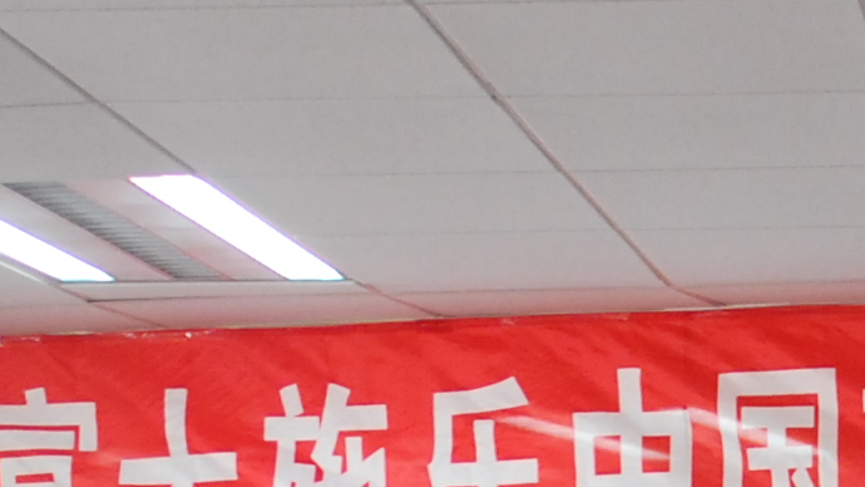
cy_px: 906
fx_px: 3647
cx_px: 1462
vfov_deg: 7.4
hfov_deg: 12.5
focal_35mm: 159
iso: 560
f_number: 4.5
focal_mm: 18
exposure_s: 1/30
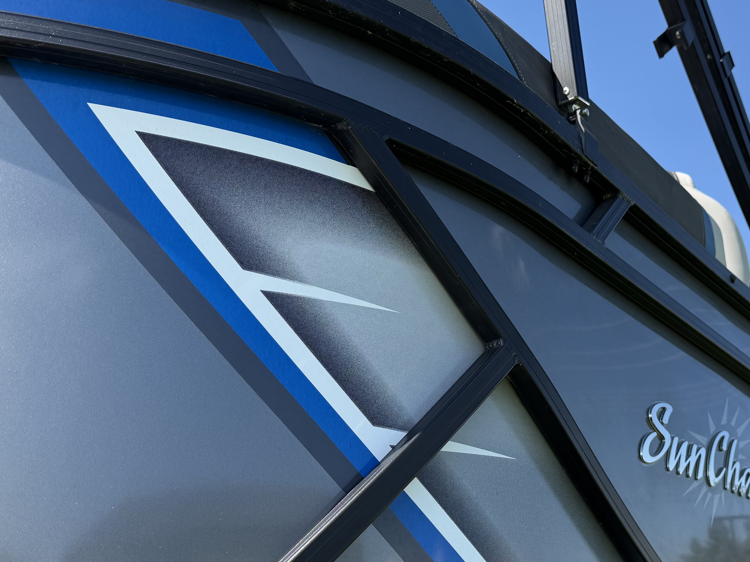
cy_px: 375
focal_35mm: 43
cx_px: 561
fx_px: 932
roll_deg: +3.1
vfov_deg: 33.3
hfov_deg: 42.5
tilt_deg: +16.1
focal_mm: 6.76
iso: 80
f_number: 1.78
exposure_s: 1/2169
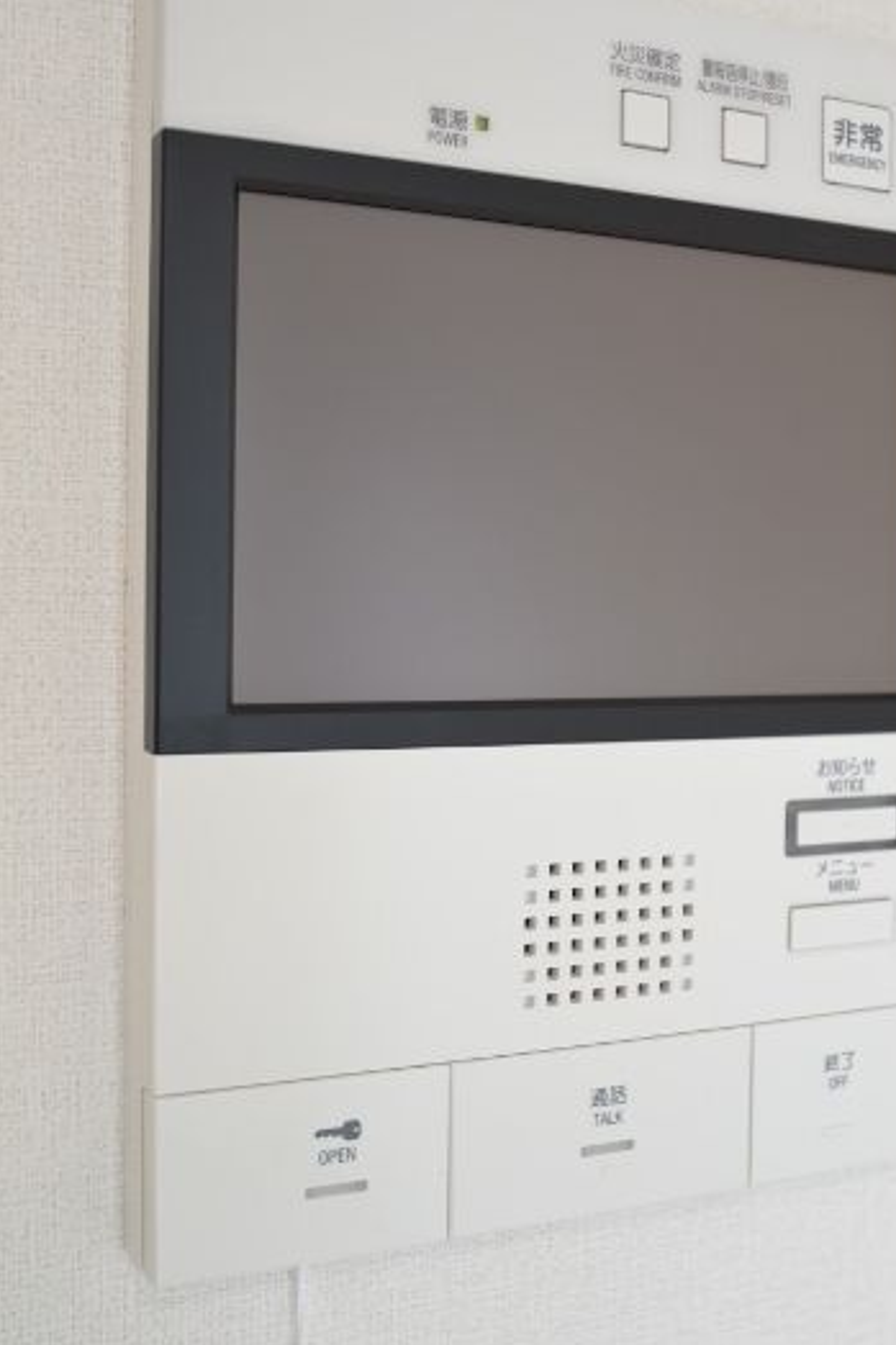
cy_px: 613
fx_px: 1644
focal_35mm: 44
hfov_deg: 30.4
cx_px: 528
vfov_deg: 44.5
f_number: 4.5
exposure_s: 1/30
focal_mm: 24
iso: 140
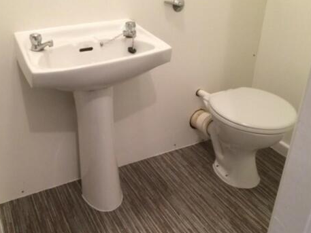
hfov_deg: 50.0
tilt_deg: -33.1
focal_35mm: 37
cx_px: 134
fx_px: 333
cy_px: 135
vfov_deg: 38.6
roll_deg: +1.5
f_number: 2.2
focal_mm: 4.15
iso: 250
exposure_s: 1/33
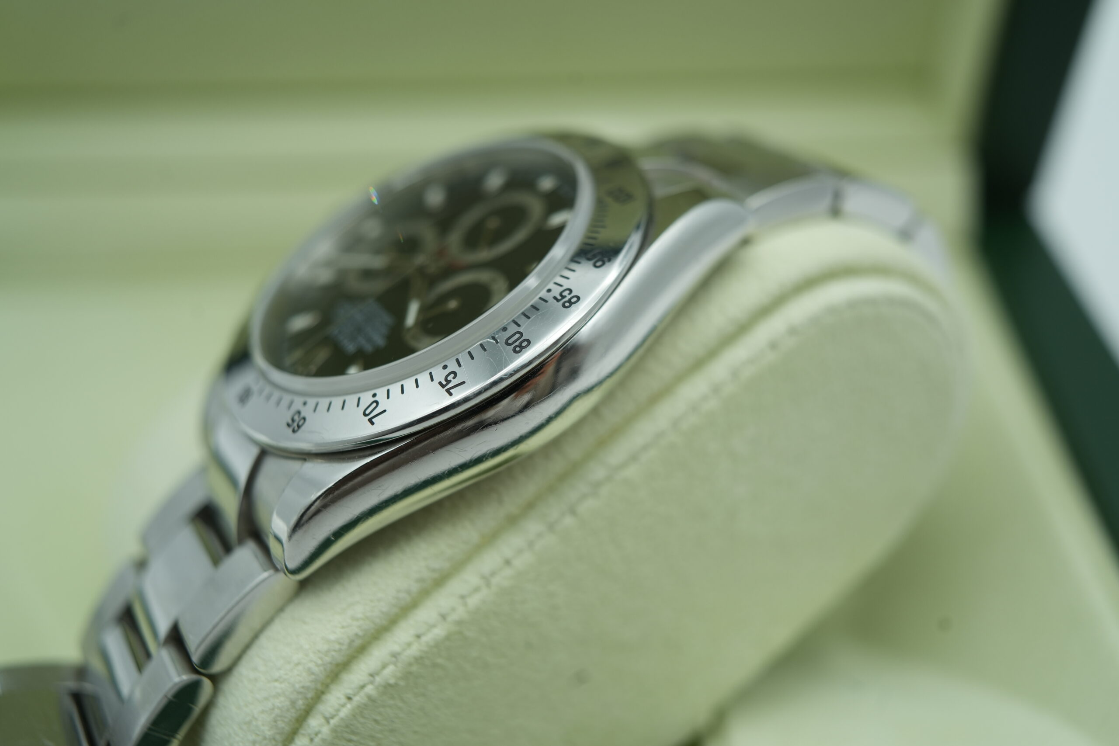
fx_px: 1088
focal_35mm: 35
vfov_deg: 37.9
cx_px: 560
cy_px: 373
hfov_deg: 54.4
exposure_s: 1/250
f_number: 5
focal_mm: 35
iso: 400
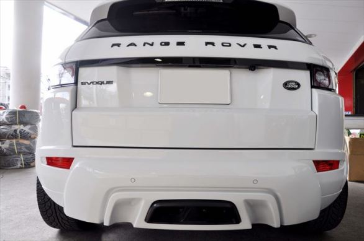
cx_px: 182
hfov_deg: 67.5
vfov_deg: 47.8
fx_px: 273
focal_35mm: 27
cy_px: 120
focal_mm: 18
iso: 200
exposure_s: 1/50
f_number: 7.1
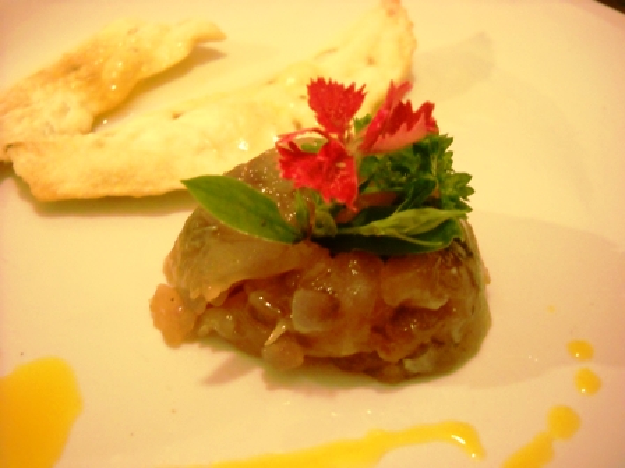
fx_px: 740
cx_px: 312
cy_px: 234
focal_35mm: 41
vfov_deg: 35.1
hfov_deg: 45.8
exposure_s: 1/9
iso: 800
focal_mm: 6.72
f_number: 3.1
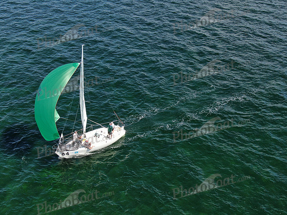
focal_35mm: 48
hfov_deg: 39.7
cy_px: 108
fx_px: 398
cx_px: 144
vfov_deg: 30.3
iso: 100
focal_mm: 8.6
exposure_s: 1/640
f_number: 3.8
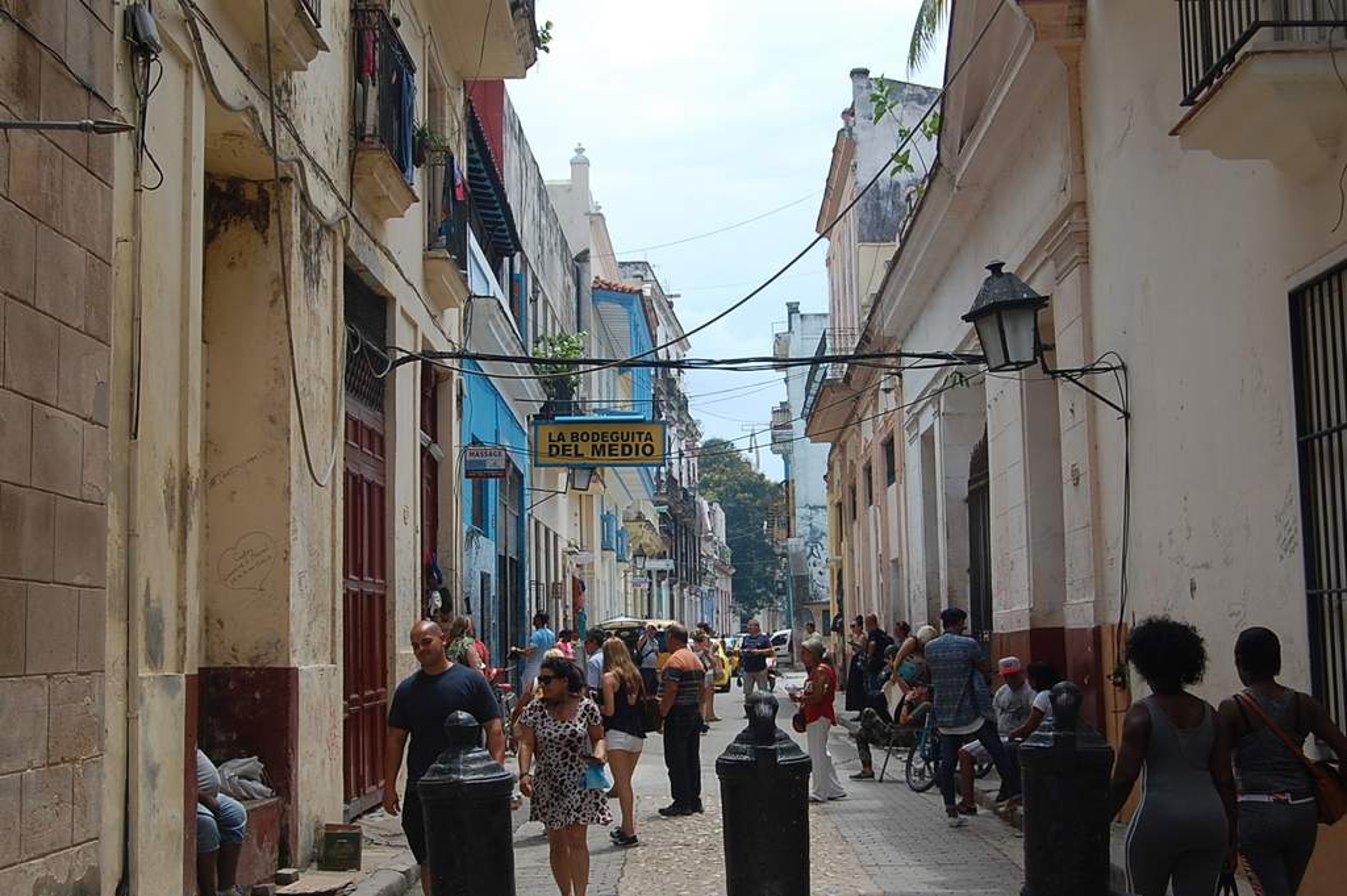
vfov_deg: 26.4
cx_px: 674
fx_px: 1907
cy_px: 448
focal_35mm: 51
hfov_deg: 38.9
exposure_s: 1/250
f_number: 9
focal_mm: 34
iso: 200
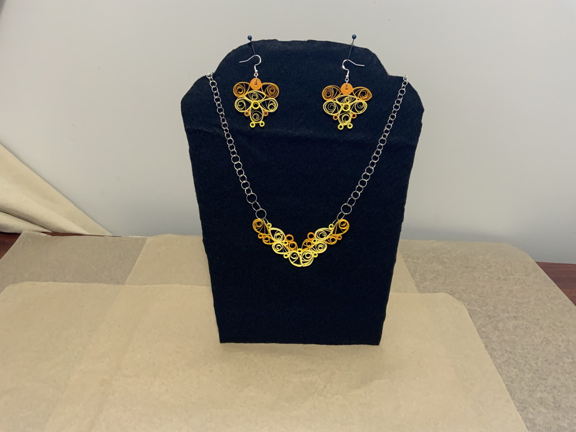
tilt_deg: -23.1
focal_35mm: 29
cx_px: 288
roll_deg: -1.5
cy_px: 216
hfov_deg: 61.7
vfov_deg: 48.2
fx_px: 483
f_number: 1.8
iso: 160
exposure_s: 1/60
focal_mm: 3
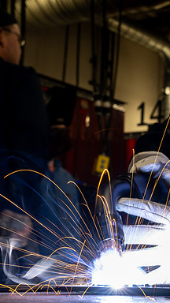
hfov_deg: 13.1
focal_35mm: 90
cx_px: 205
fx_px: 721
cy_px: 159
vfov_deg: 23.7
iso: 50
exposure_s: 1/6
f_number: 11
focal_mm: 54
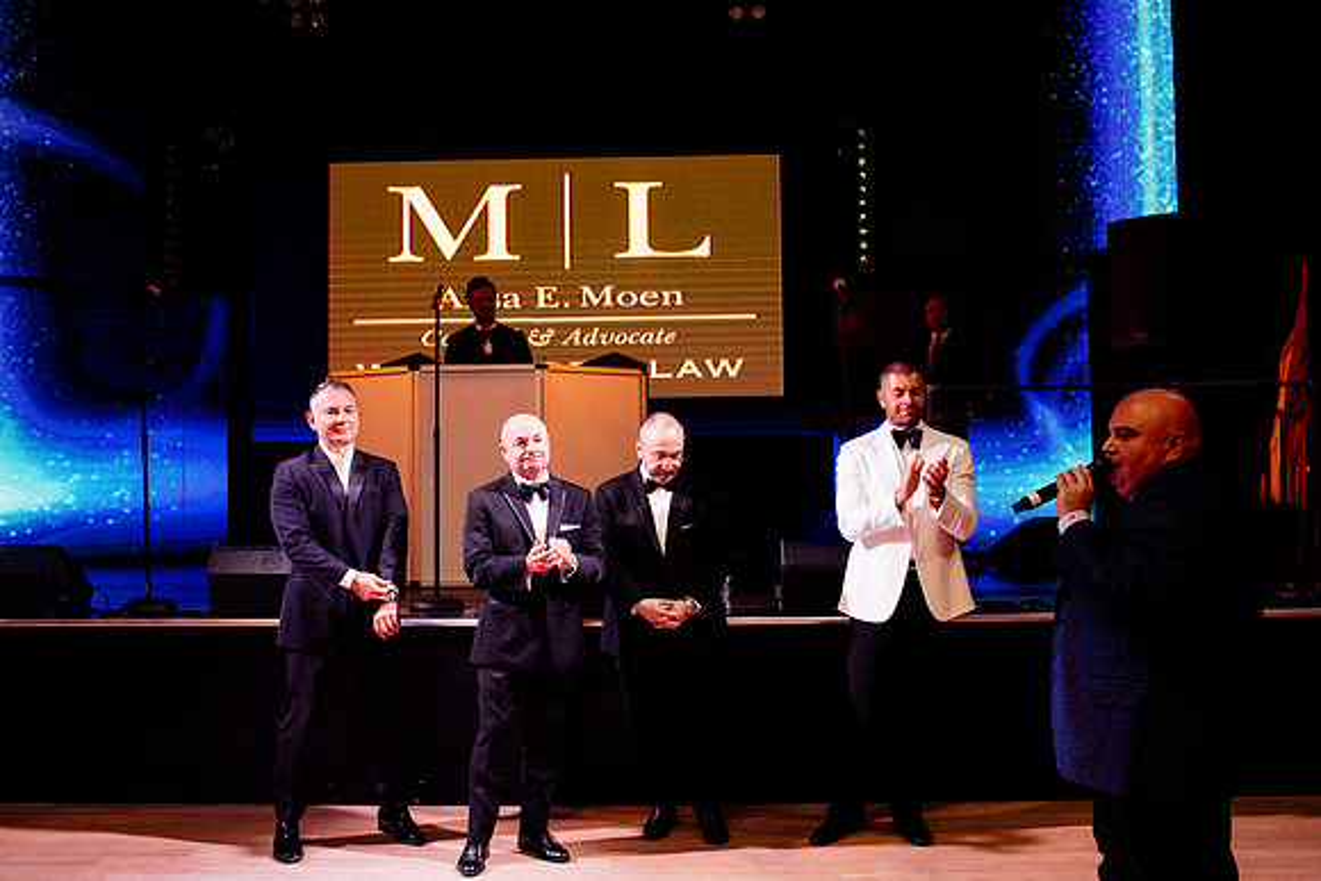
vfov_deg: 37.9
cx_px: 660
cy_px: 440
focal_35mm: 35
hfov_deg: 54.4
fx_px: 1285
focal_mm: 35
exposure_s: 1/200
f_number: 5
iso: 2000
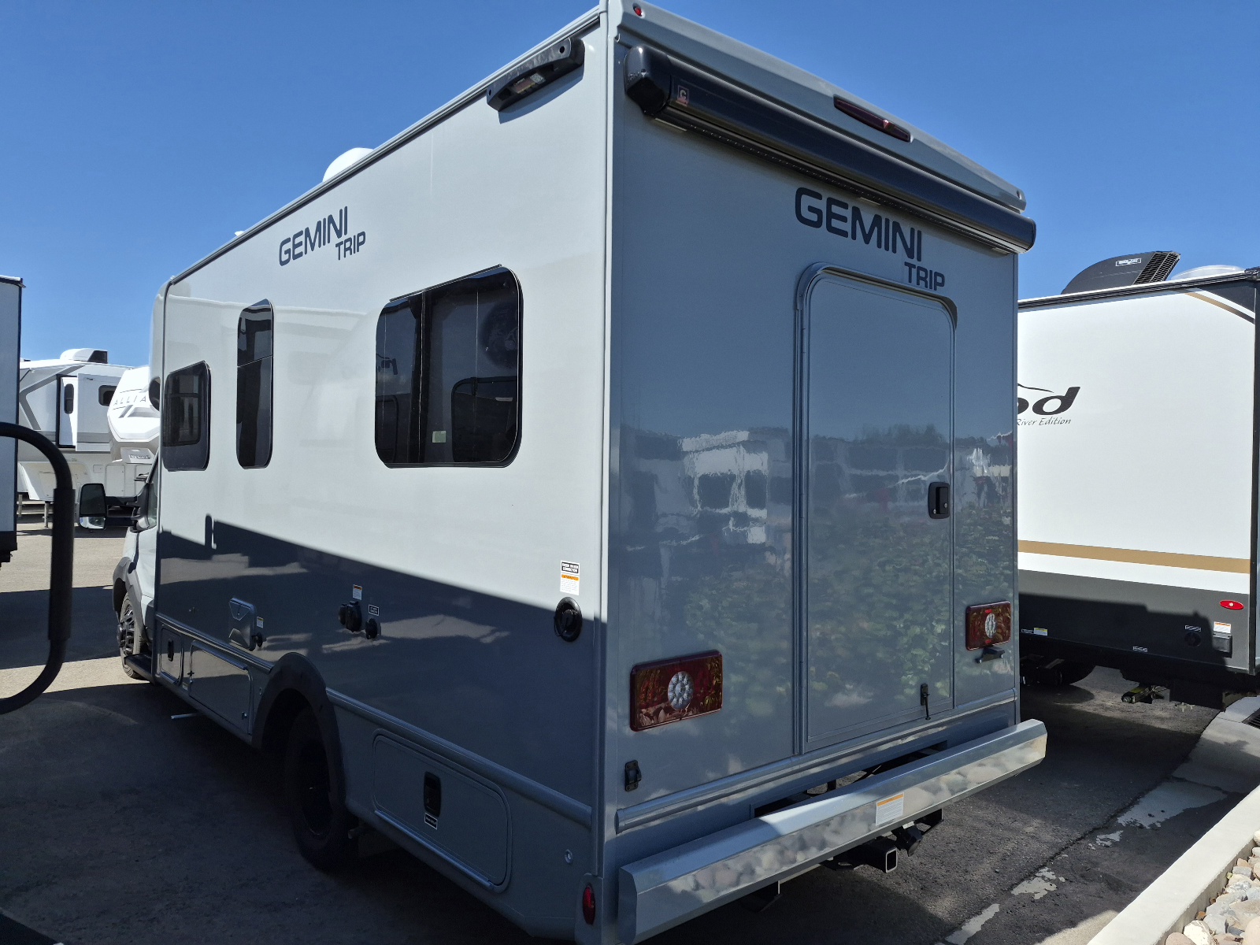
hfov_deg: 73.9
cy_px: 472
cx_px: 630
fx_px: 837
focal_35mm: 23
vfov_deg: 58.9
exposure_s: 1/10000
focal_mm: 5.4
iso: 80
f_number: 1.8
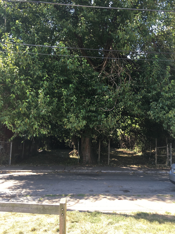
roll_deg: -3.6
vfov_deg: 61.7
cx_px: 88
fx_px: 195
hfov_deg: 48.2
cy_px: 117
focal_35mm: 29
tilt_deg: +7.5
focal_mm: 4.15
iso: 25
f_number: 2.2
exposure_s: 1/191
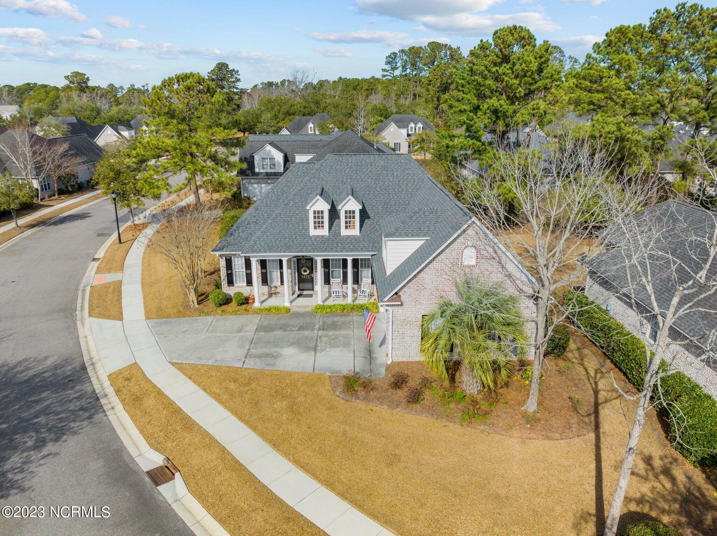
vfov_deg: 56.8
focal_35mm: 24
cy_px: 268
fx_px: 497
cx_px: 358
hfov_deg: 71.6
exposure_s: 1/400
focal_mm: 12.29
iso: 100
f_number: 2.8
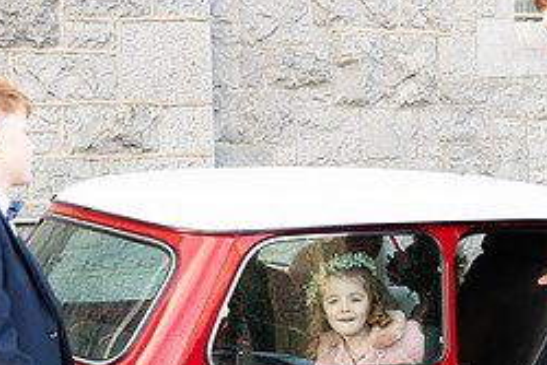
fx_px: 1338
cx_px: 291
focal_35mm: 88
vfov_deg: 15.4
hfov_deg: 23.1
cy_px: 311
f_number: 3.5
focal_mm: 38
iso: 200
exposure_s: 1/160
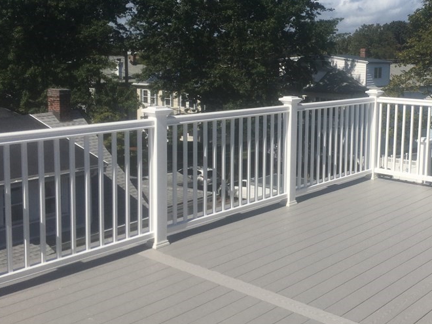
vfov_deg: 32.0
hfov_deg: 41.0
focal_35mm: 45
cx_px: 317
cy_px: 120
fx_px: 562
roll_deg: -1.3
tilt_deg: -6.5
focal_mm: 4.15
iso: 25
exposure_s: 1/3344
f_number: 2.2
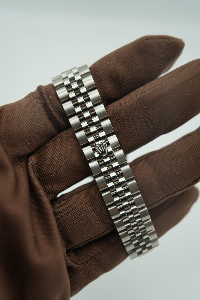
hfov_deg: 37.9
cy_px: 150
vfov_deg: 54.4
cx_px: 100
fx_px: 292
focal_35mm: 35
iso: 400
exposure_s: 1/250
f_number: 5
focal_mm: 35
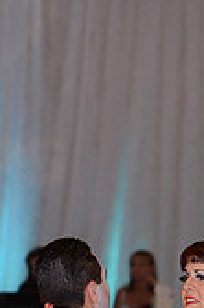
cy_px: 533
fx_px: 3441
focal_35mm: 404
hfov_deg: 3.4
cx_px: 106
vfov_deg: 5.0
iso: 1000
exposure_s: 1/250
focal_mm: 116
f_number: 4.5
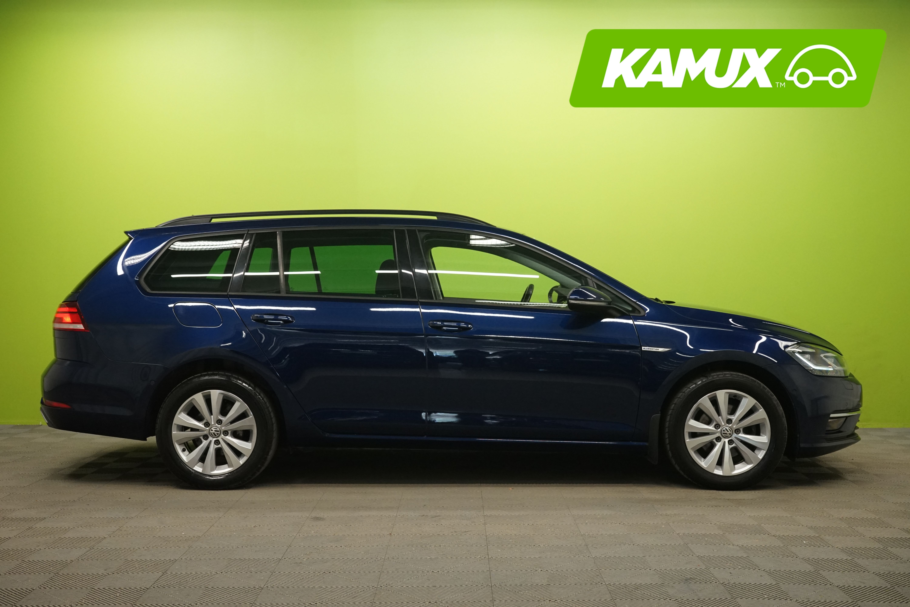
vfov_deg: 31.9
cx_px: 455
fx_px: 1062
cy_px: 304
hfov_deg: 46.4
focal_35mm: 42
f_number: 9
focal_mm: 42
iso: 2500
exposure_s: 1/25
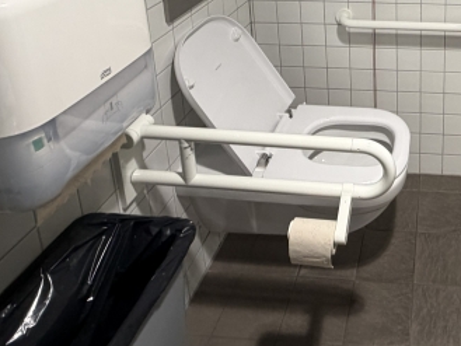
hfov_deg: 48.1
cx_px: 418
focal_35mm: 34
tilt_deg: -13.4
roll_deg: -1.9
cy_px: -59
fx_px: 453
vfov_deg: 34.4
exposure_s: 1/100
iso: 320
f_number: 2.2
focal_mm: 2.22
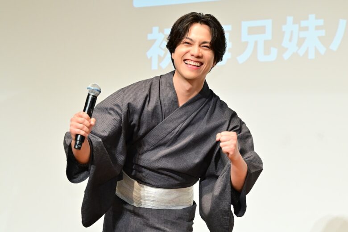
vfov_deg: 10.4
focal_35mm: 132
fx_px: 1276
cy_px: 116
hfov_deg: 15.5
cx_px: 174
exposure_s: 1/200
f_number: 6.3
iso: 2000
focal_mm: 88
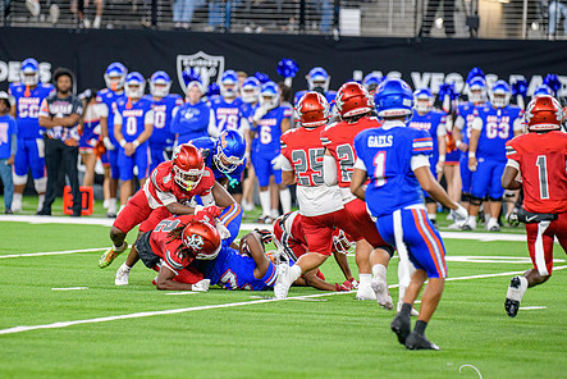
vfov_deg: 4.8
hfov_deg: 7.1
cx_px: 225
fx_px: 4539
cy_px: 211
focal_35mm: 288
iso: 1000
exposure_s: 1/400
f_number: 2.8
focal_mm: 220
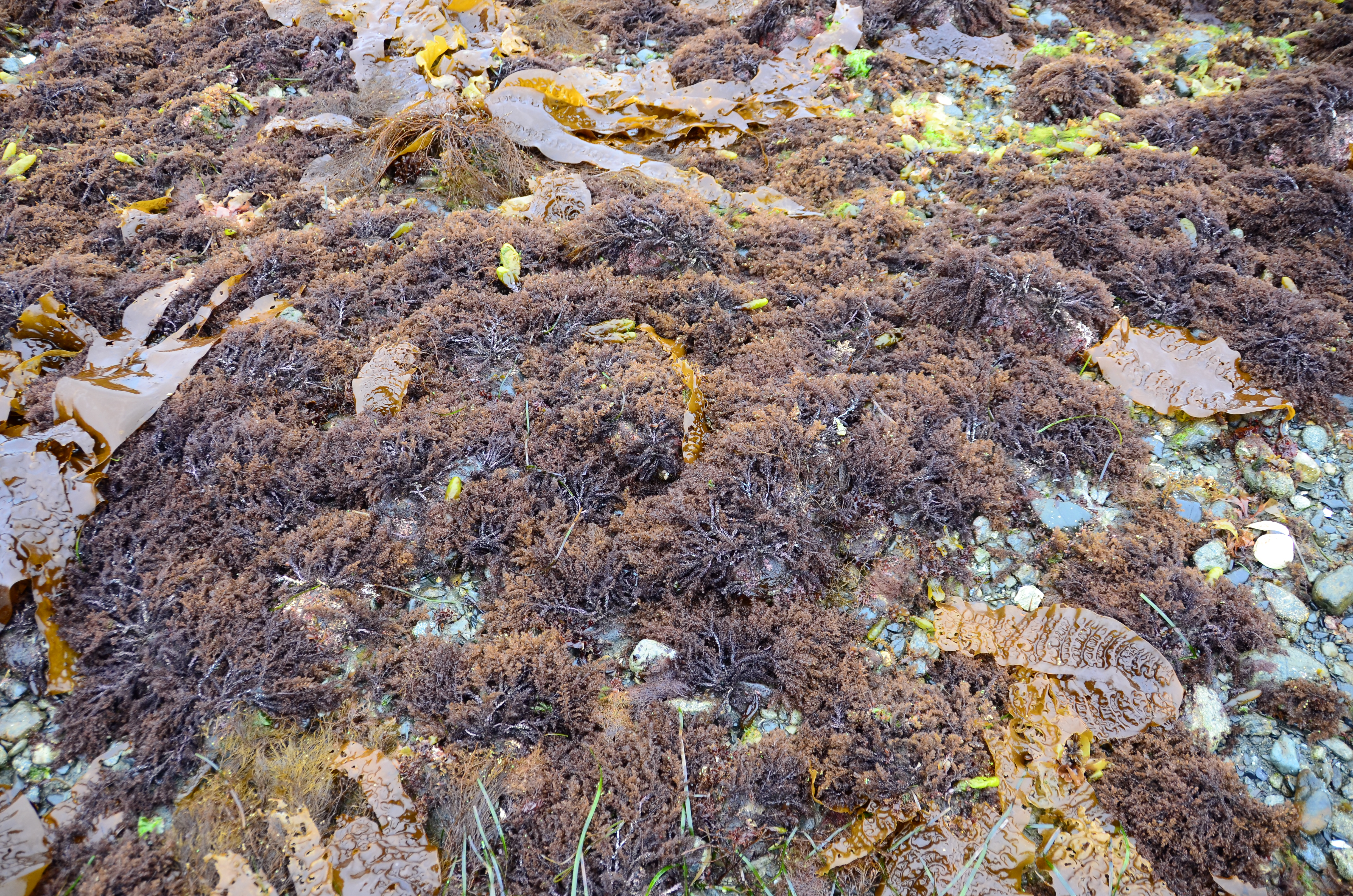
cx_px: 676
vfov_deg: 47.7
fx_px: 1013
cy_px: 448
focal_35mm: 27
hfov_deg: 67.5
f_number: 3.5
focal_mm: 18
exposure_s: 1/200
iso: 400
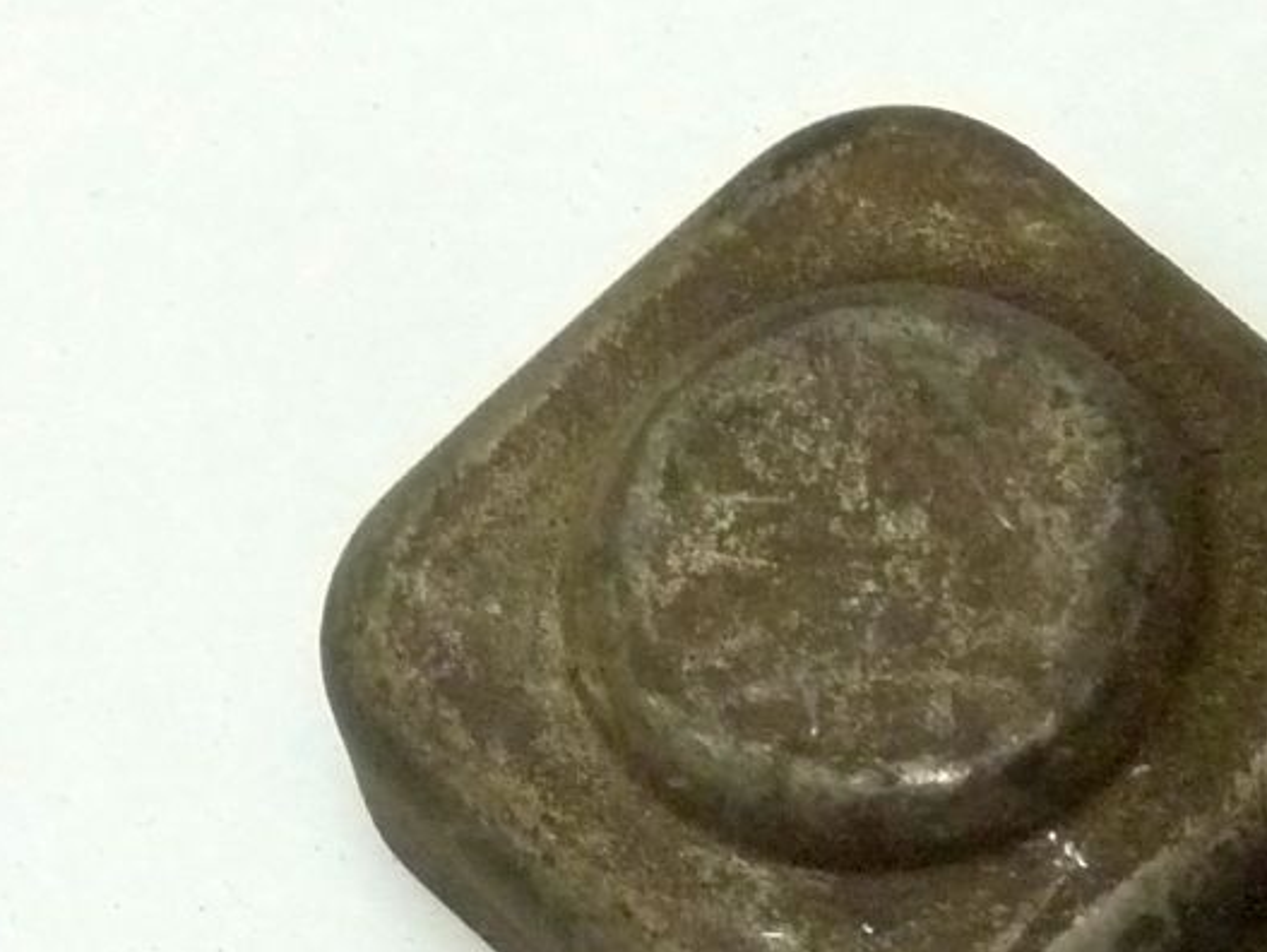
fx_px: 3370
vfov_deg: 16.0
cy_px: 760
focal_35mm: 92
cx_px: 994
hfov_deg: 21.1
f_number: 3.8
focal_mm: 8.5
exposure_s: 1/30
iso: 400
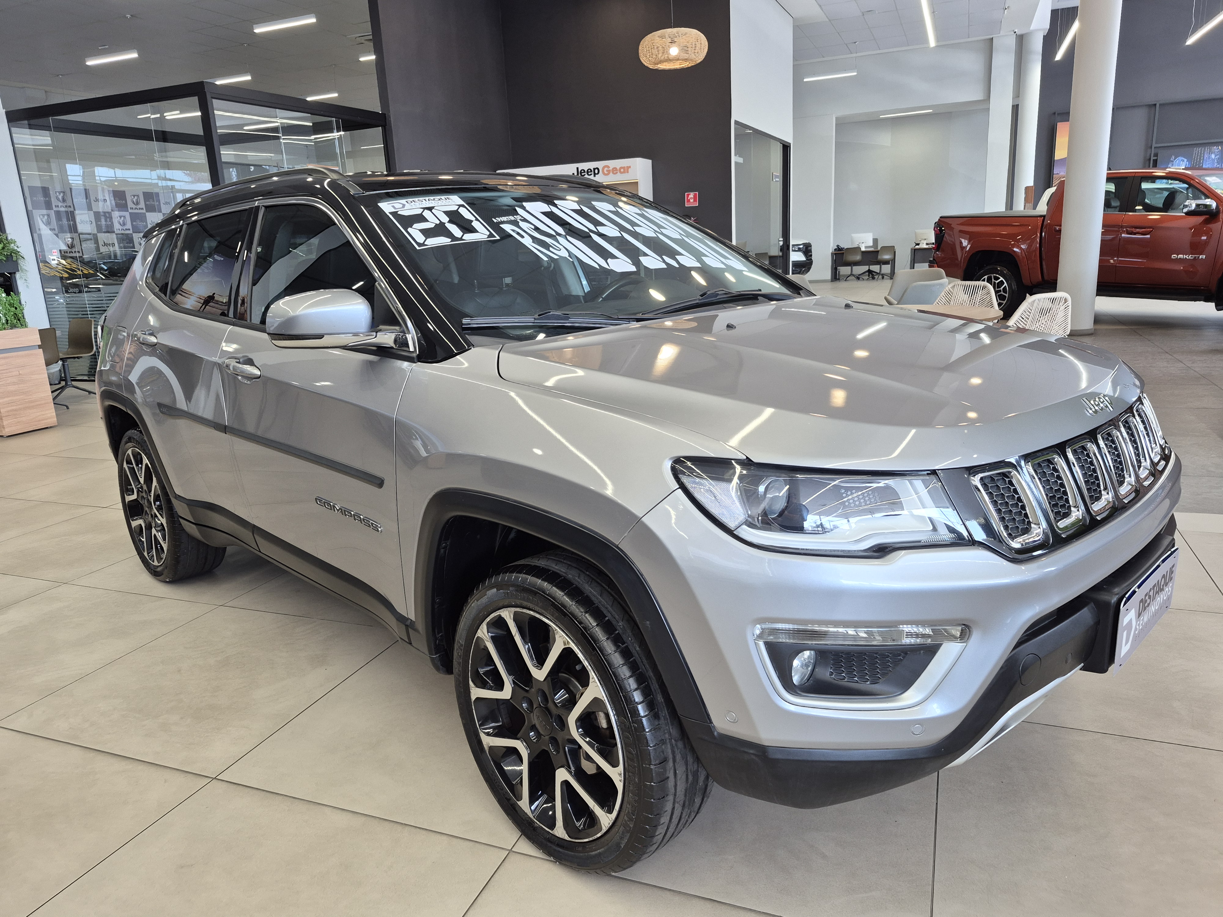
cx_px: 612
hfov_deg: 73.9
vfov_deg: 58.9
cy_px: 458
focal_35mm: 23
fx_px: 813
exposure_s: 1/120
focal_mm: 5.4
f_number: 1.8
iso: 80
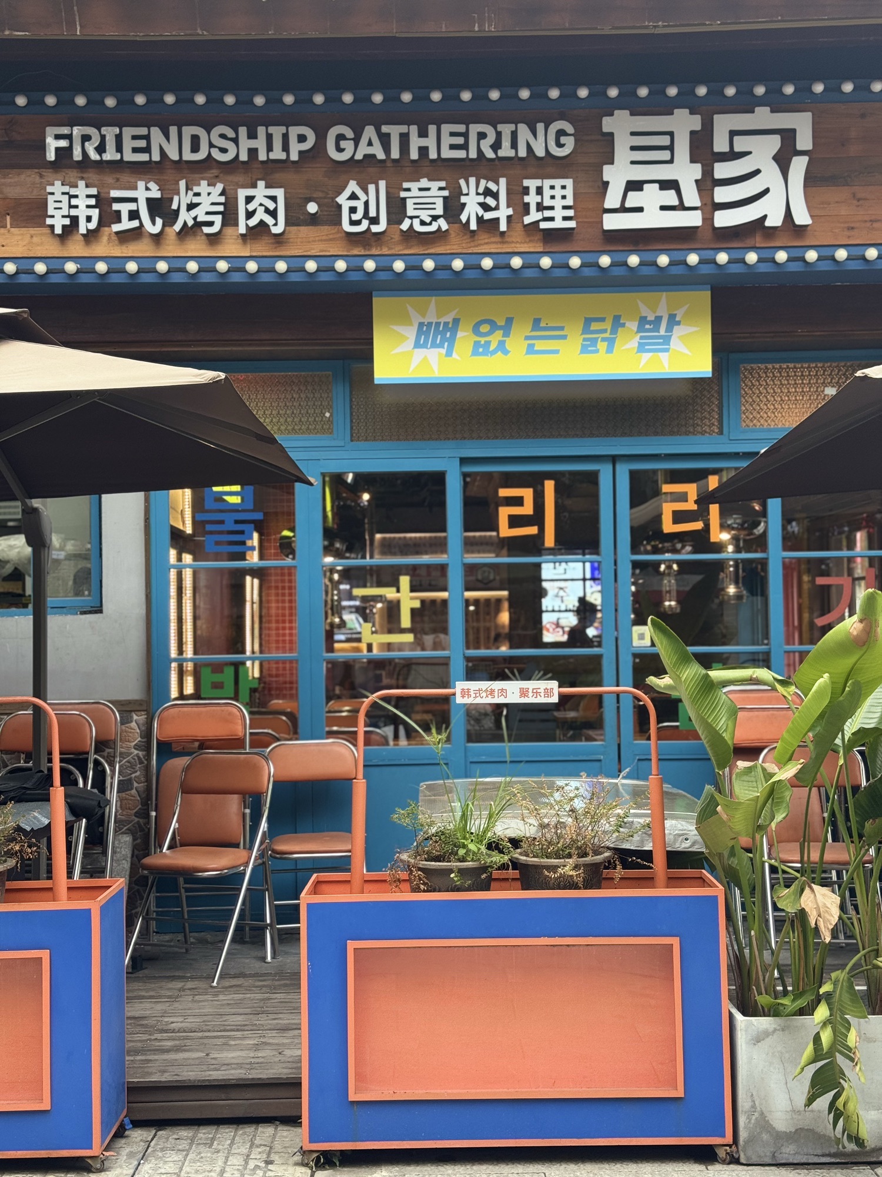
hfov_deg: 30.3
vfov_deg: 39.7
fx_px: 1631
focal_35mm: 48
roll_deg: +0.5
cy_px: 588
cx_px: 441
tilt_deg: +1.2
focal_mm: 6.76
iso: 80
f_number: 1.78
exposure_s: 1/171
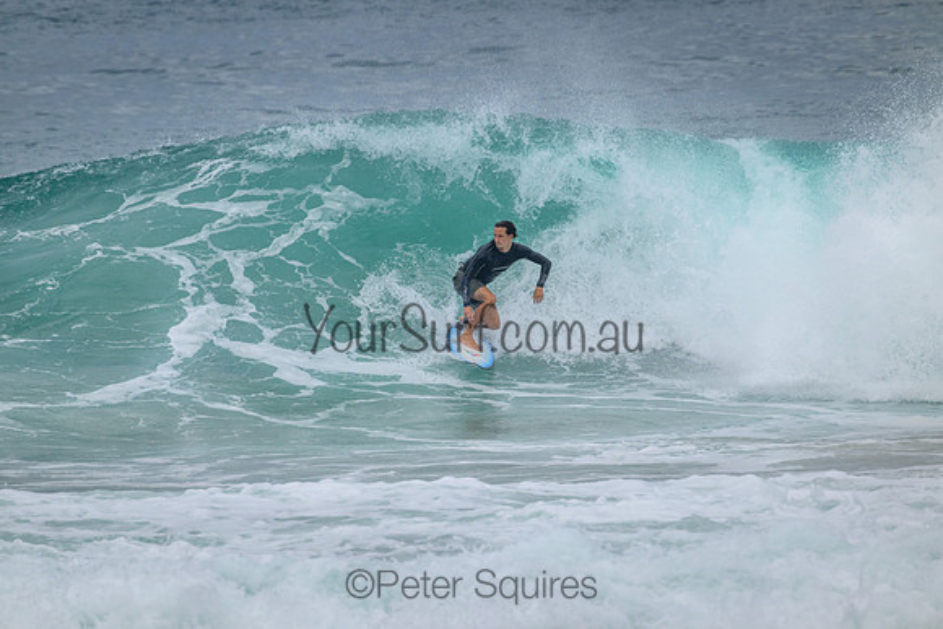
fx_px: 20959
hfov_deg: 2.6
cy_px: 314
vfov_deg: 1.7
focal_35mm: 800
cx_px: 472
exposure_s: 1/2000
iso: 720
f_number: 11
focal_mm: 800
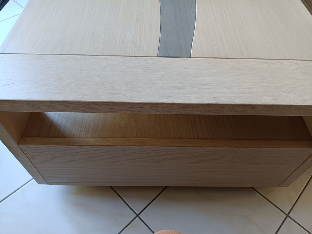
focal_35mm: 26
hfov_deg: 67.3
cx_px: 156
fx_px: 234
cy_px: 117
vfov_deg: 53.1
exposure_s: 1/50.1
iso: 326
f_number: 1.5
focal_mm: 4.94
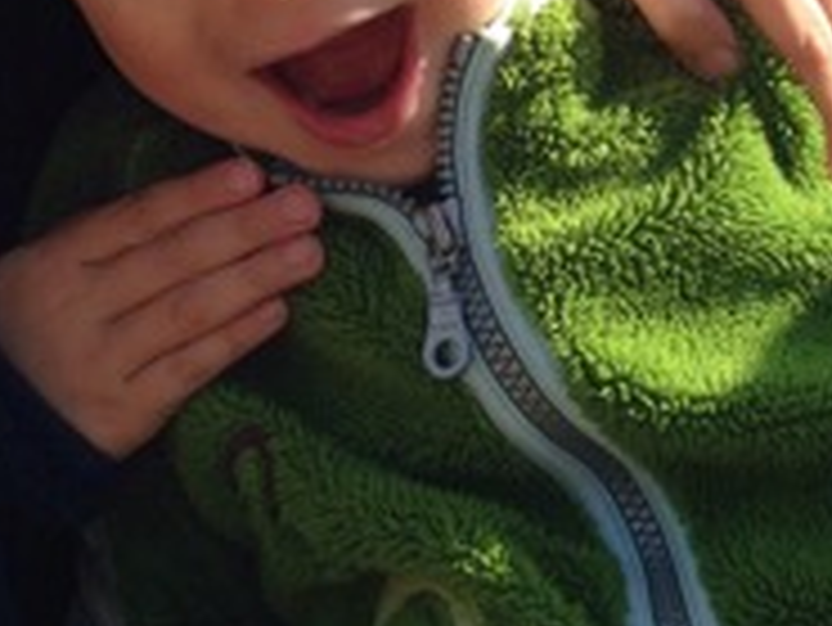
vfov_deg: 13.2
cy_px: -284
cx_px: 99
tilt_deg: +15.6
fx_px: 2573
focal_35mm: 107
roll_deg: +2.3
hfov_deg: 18.1
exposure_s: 1/821
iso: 50
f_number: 2.4
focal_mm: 4.12
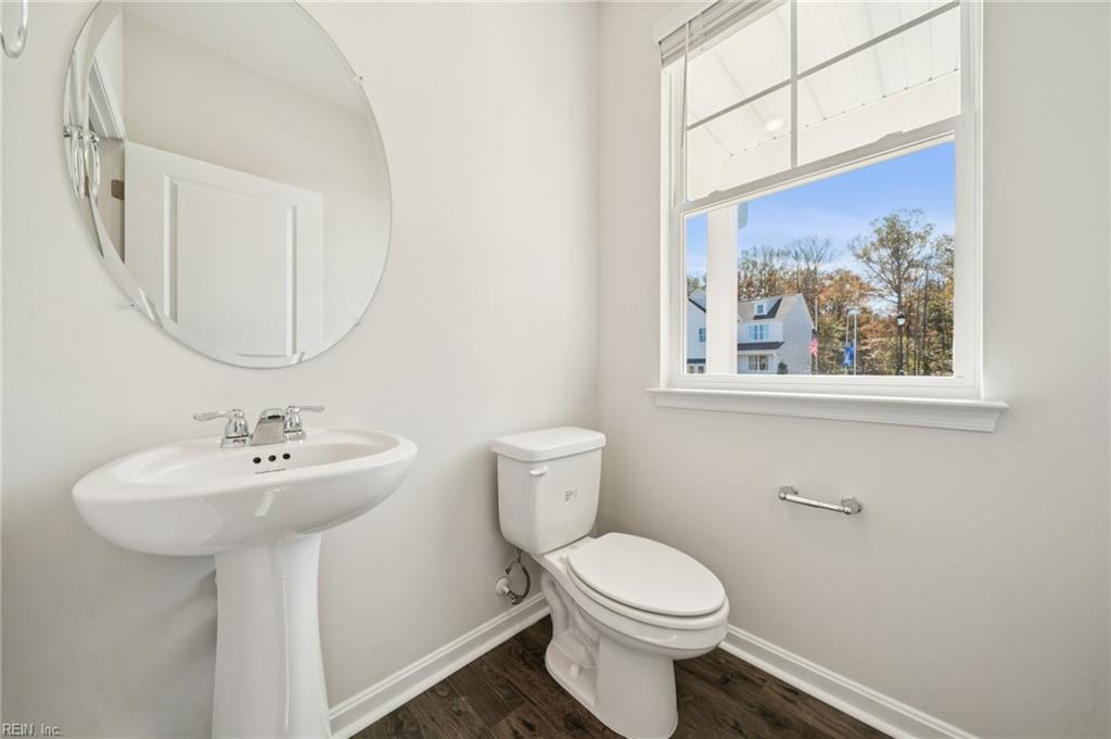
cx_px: 556
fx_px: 370
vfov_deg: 89.9
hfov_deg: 112.7
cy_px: 370
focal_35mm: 12
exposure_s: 1/60
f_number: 8
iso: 125
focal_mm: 12
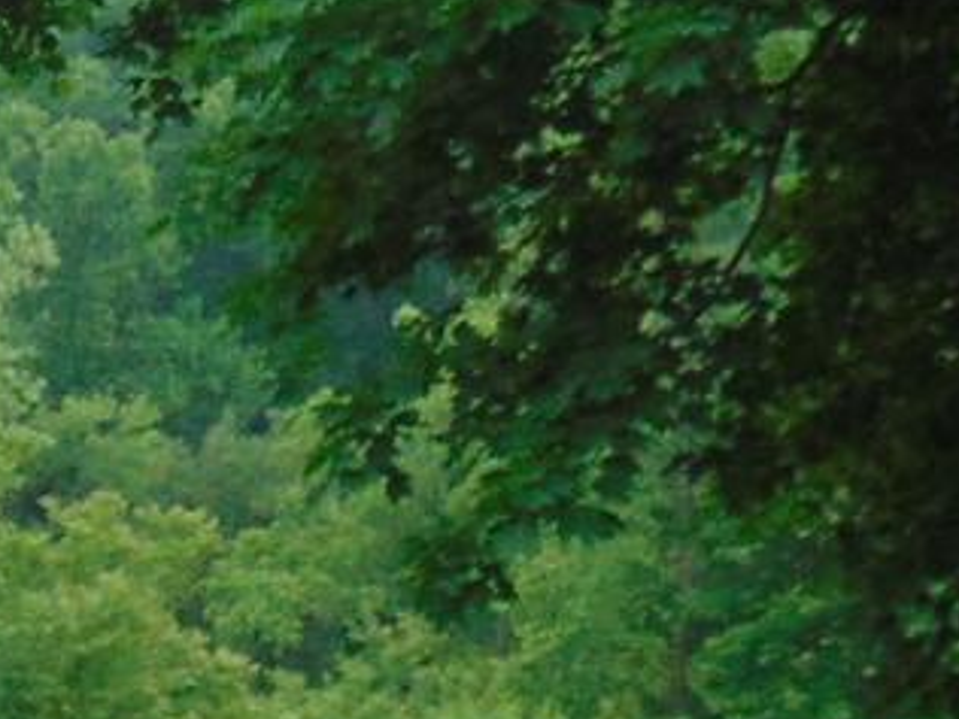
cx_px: -328
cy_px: 661
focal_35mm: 162
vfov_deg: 9.1
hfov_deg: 11.8
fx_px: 4488
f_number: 3
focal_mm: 4.5
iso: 80
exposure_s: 1/320
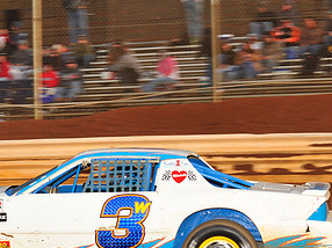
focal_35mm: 156
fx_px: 1495
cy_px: 198
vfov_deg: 9.5
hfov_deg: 12.6
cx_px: 87
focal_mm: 80
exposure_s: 1/250
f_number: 8
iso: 640
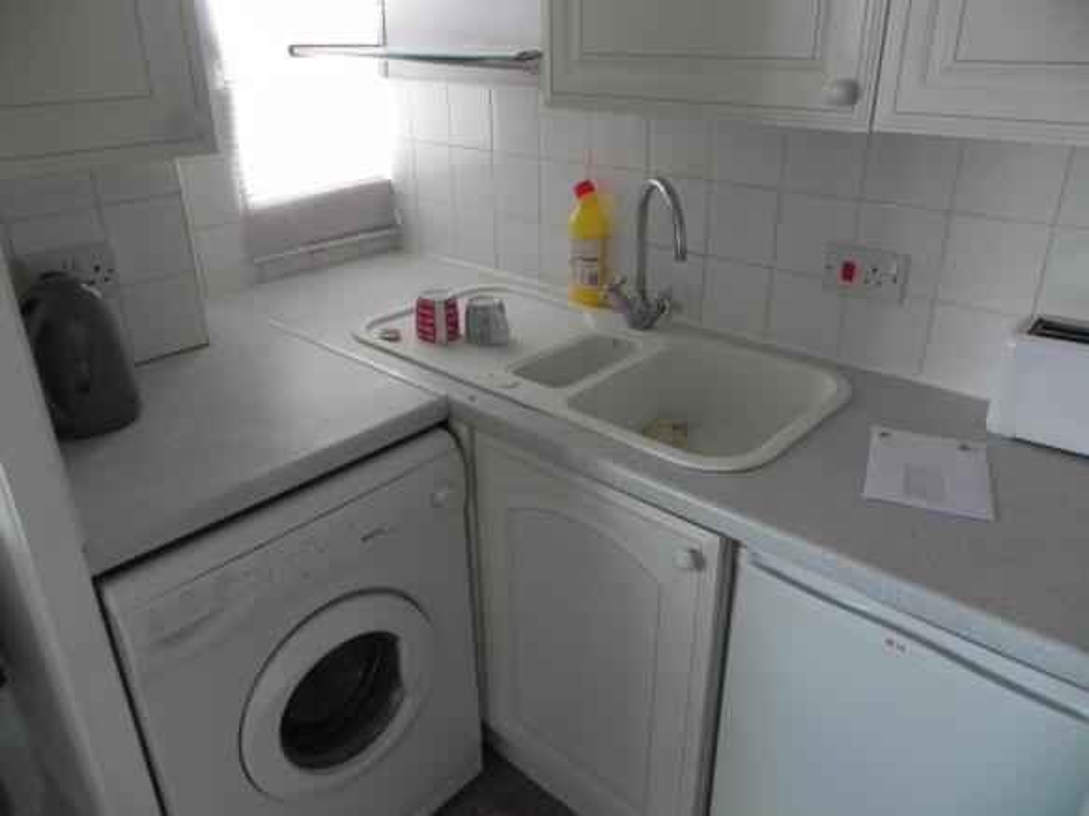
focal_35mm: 26
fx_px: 818
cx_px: 544
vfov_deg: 53.0
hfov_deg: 67.3
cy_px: 408
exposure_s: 1/35.5
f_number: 2.8
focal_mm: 4.6
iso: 160
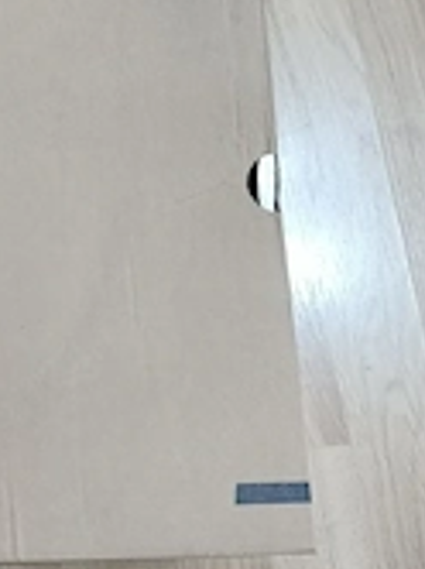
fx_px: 952
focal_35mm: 58
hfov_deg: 23.1
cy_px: 182
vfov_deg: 32.9
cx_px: -82
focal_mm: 6.14
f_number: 1.65
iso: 800
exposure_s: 1/50
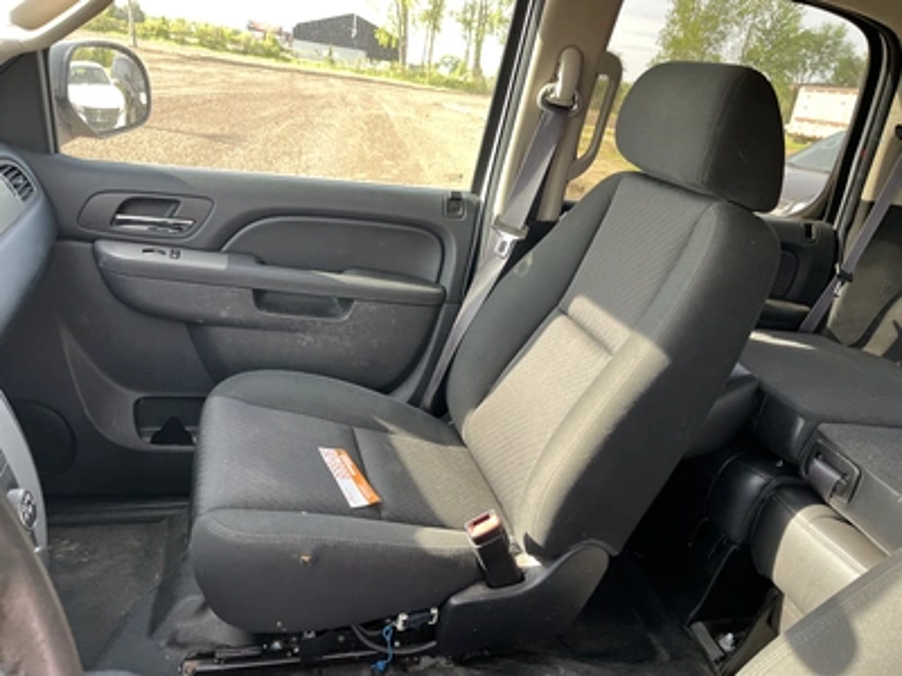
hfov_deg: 67.3
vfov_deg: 53.1
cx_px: 451
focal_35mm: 26
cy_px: 338
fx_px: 677
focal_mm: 5.1
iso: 50
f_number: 1.6
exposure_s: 1/121
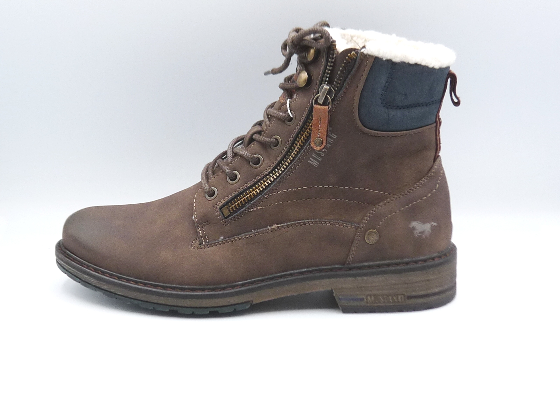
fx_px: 777
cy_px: 210
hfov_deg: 39.7
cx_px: 280
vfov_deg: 30.3
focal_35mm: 48
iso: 100
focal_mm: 4.8
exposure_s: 1/160
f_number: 4
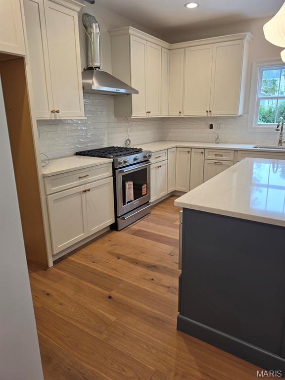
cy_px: 190
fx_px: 252
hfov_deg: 58.9
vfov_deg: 73.9
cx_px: 142
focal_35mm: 23
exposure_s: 1/120
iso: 40
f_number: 1.4
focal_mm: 6.5
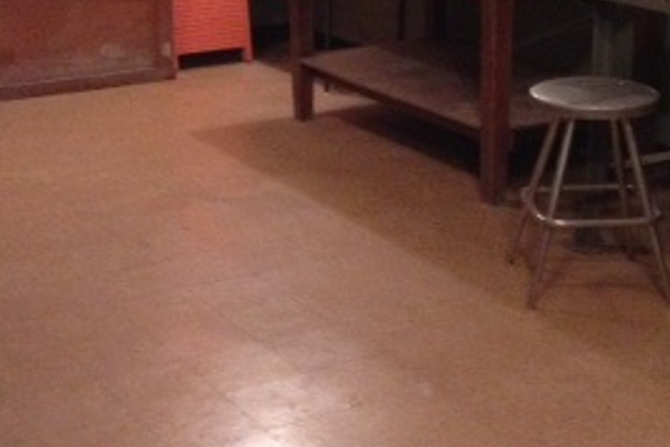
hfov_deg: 23.4
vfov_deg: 15.5
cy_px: 15
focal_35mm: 87
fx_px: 1620
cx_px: 348
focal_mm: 4.28
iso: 400
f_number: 2.4
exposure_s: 1/20
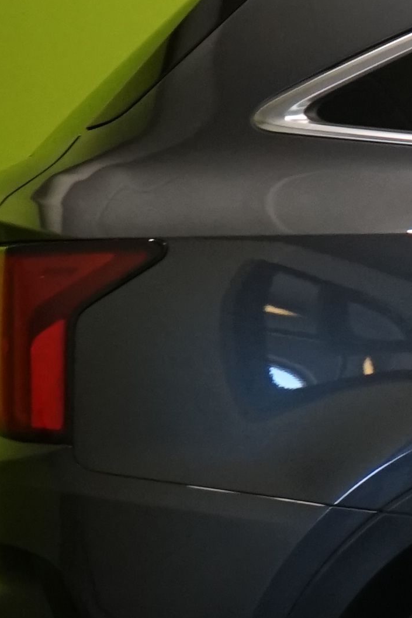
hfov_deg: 5.1
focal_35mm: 244
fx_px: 4187
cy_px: 472
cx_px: 1564
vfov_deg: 8.4
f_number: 6.3
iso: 1600
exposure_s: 1/30
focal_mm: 43
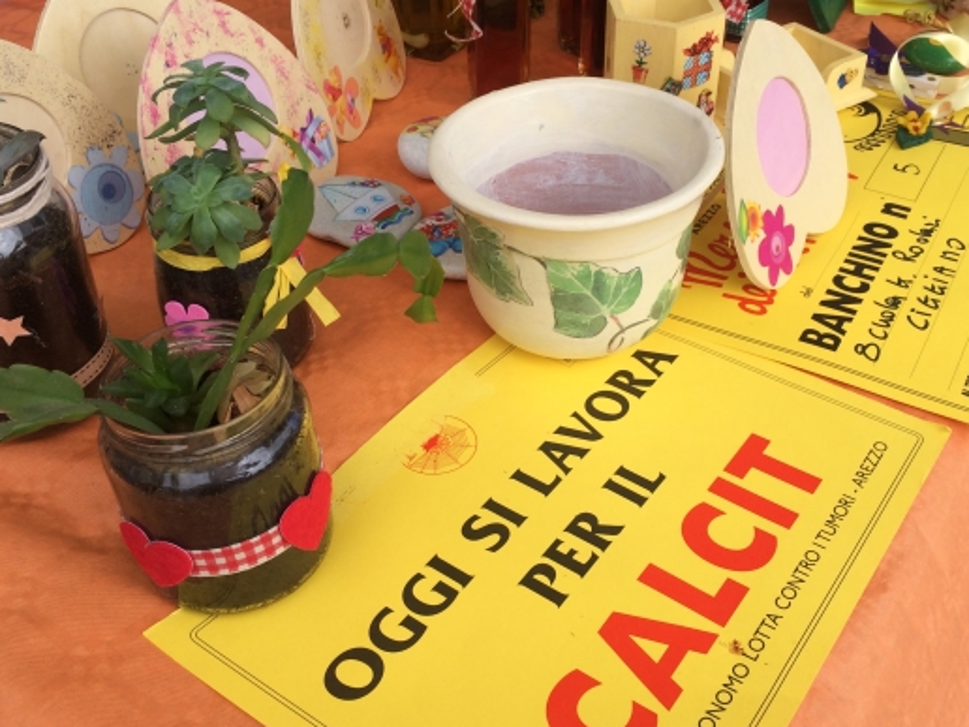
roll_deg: -1.7
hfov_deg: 51.2
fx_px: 1008
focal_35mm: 36
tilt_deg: -36.0
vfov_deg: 39.7
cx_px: 541
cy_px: 361
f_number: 2.2
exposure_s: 1/977
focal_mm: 4.15
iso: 32
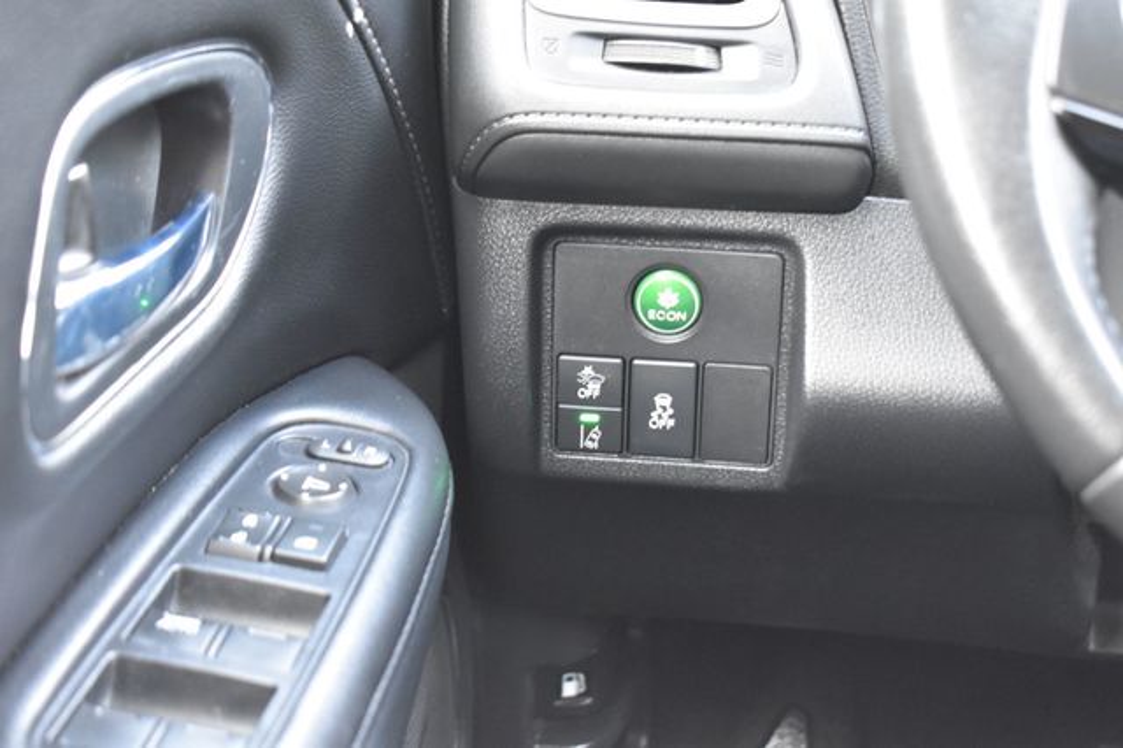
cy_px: 374
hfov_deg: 31.9
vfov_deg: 21.5
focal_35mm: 63
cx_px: 562
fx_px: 1964
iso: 3200
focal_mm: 42
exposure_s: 1/3
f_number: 5
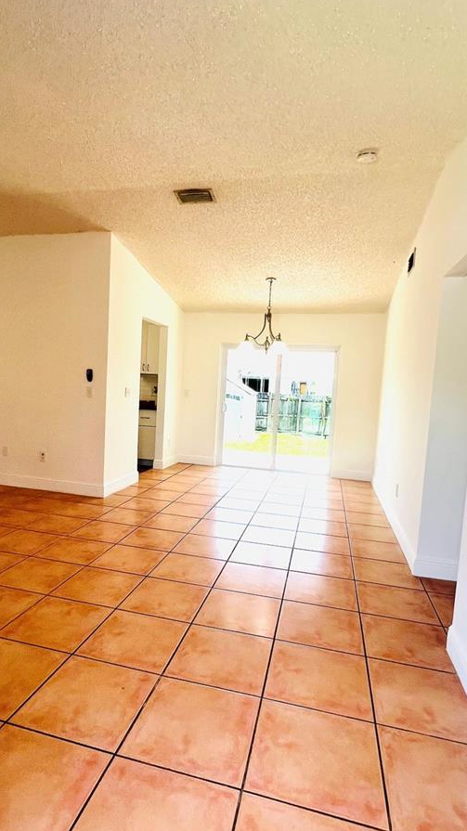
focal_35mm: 19
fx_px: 419
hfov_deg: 58.1
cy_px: 425
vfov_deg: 89.6
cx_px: 201
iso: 32
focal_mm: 1.57
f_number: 1.8
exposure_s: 1/146
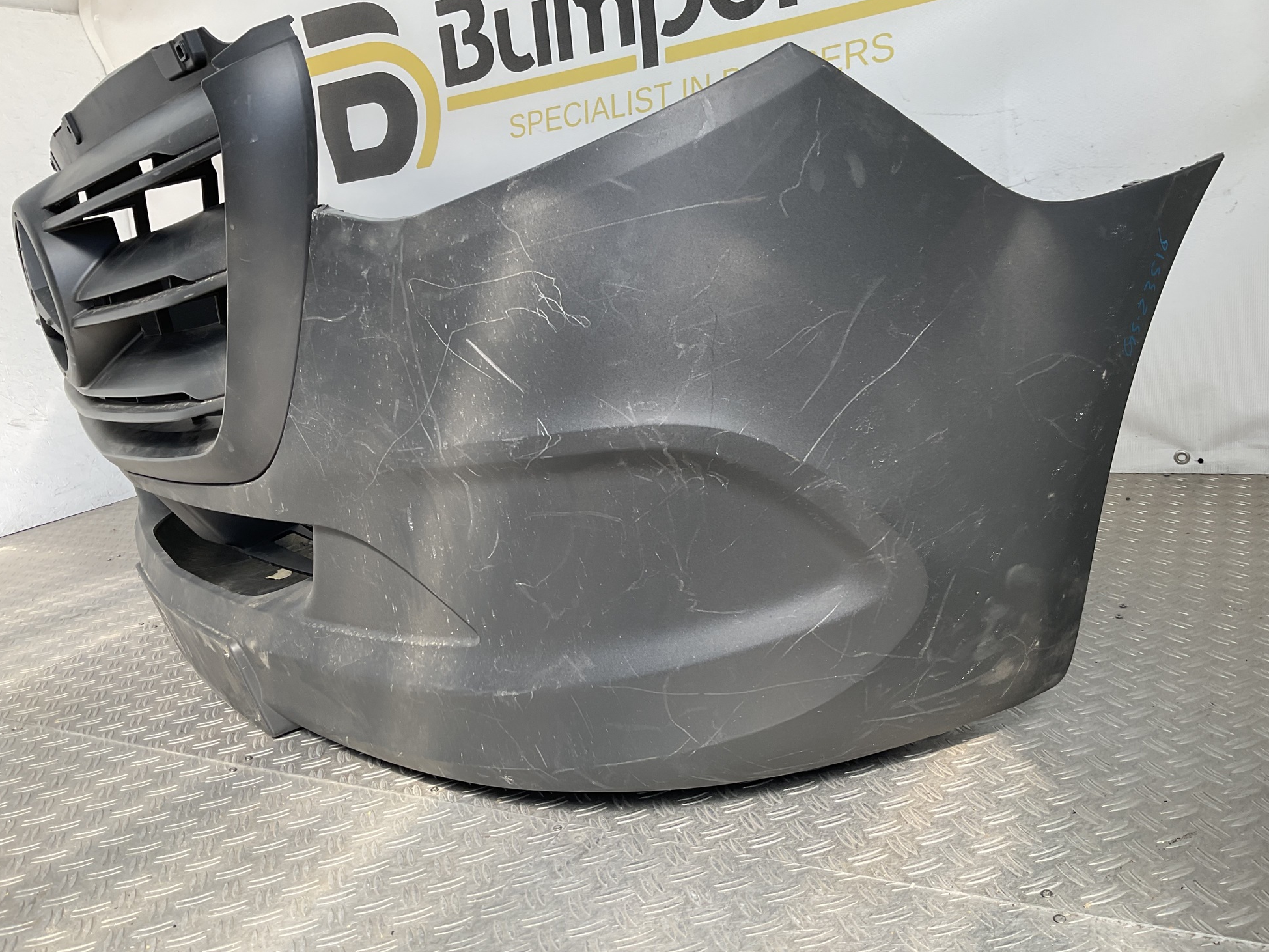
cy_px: 476
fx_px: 1100
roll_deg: +8.0
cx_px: 637
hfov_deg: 60.0
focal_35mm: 30
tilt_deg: -14.2
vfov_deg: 46.8
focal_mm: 3
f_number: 1.8
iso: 16
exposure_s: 1/229
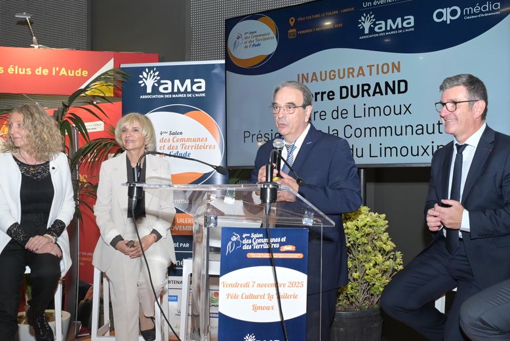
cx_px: 255
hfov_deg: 53.1
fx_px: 510
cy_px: 170
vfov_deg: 36.9
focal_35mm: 36
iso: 2200
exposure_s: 1/200
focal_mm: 24
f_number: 6.3
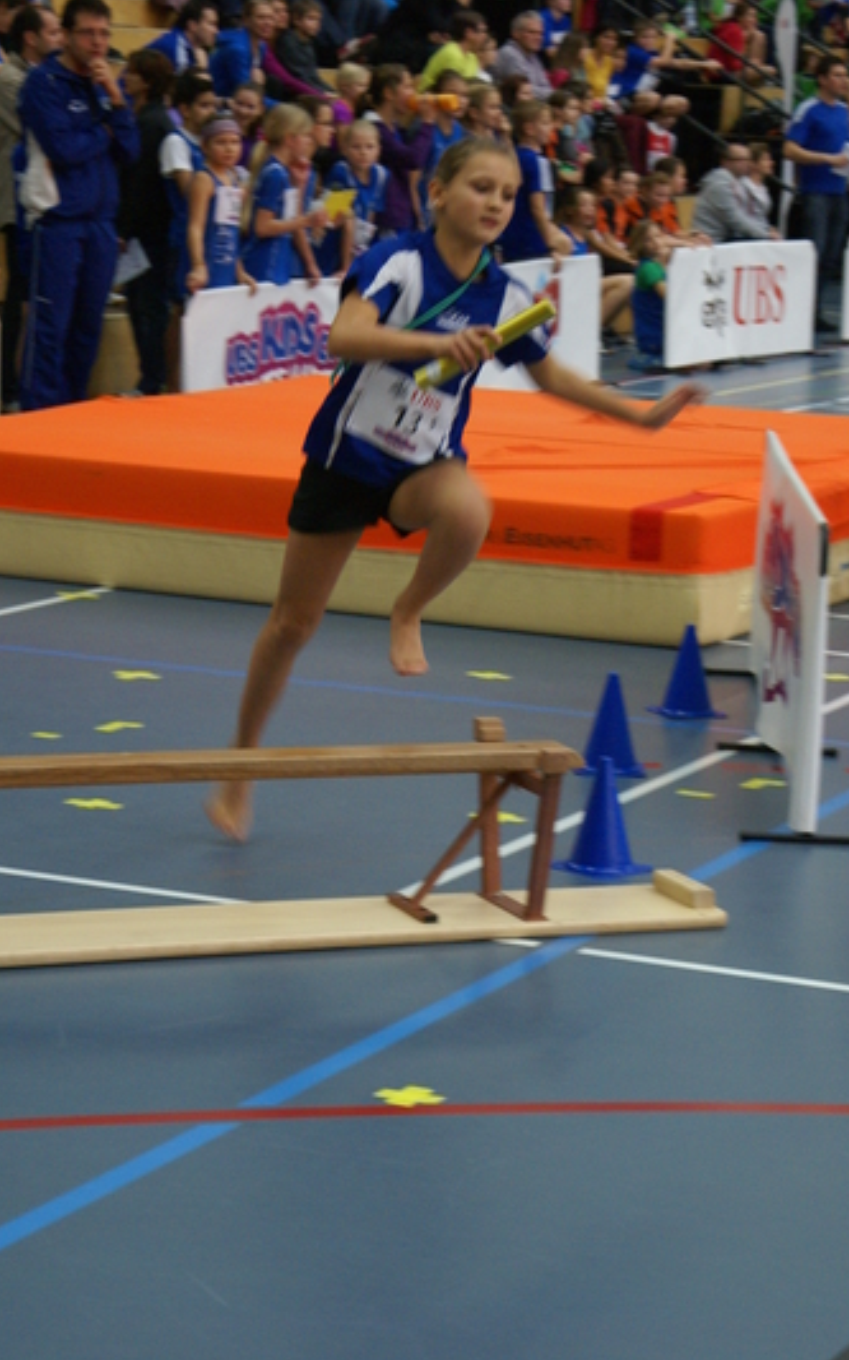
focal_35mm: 93
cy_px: 676
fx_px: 3444
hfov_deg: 14.1
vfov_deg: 22.3
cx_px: 422
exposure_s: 1/60
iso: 800
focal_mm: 60
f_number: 5.6
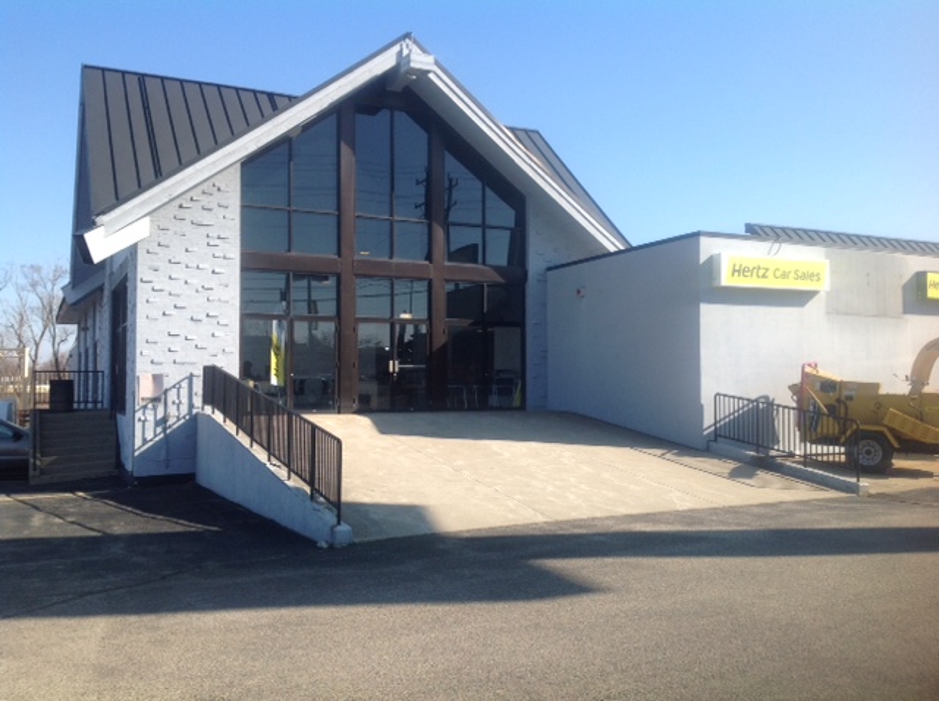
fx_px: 948
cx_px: 470
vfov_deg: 40.6
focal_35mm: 35
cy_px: 350
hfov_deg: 52.7
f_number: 2.4
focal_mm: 4.28
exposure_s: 1/1080
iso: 50
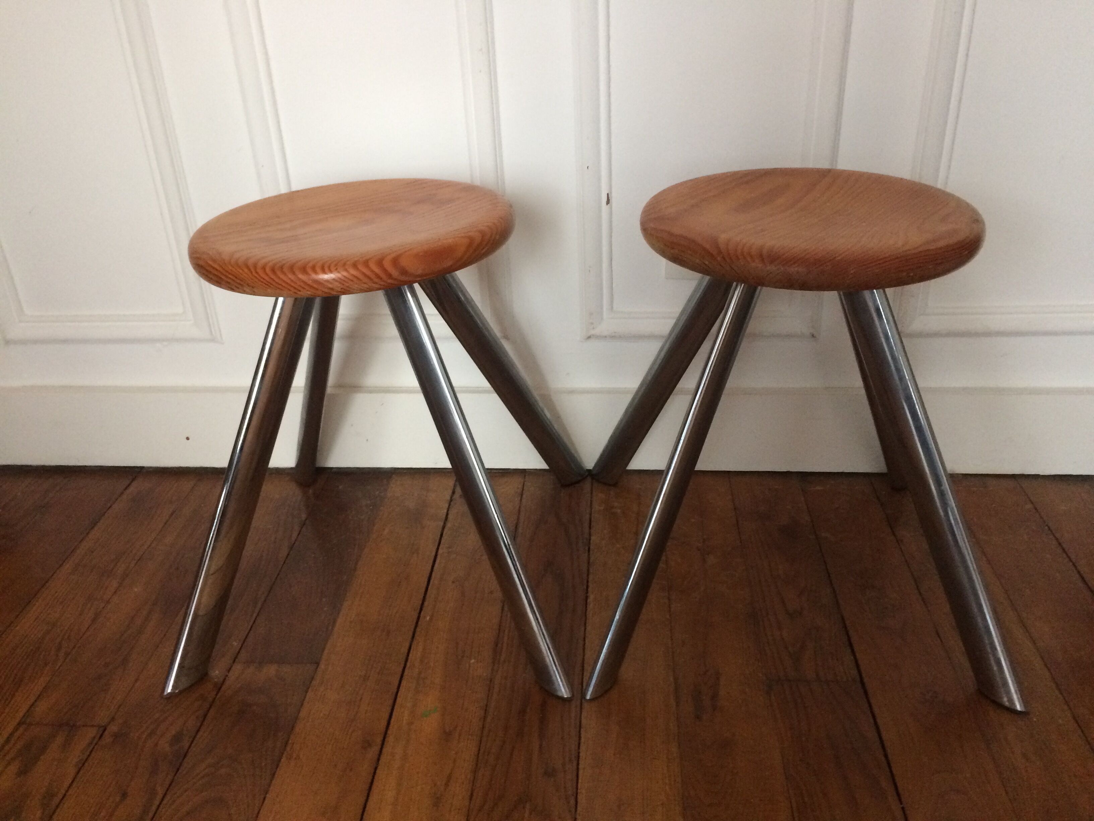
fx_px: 917
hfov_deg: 61.7
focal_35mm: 29
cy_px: 410
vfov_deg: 48.2
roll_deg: +2.0
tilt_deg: -27.7
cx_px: 547
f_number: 2.2
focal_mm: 4.15
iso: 320
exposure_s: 1/33
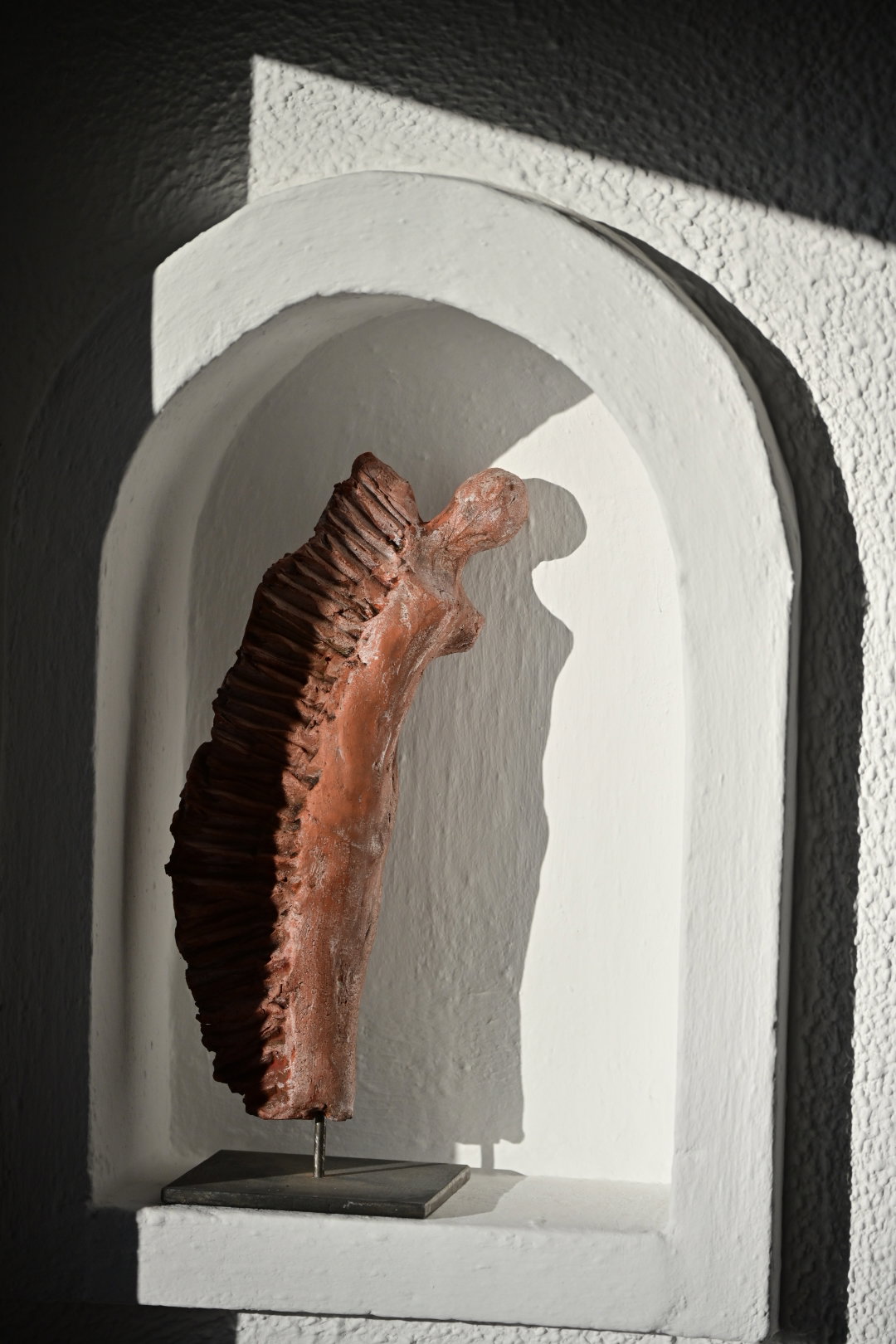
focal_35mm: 120
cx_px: 448
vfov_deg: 17.1
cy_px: 672
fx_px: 4480
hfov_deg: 11.4
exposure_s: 1/8000
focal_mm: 120
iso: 400
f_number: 4
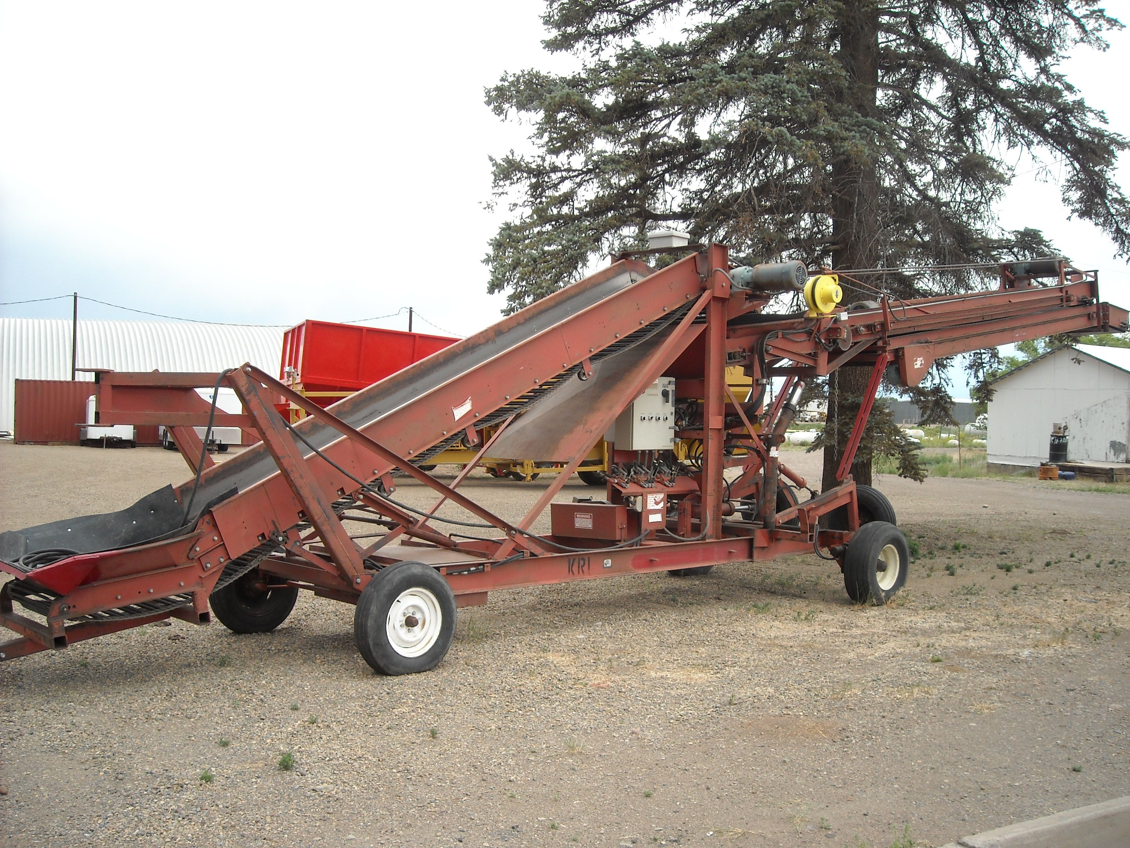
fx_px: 1143
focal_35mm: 35
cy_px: 424
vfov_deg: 40.7
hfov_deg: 52.6
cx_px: 565
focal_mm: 5.7
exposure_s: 1/369
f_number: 2.8
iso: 64
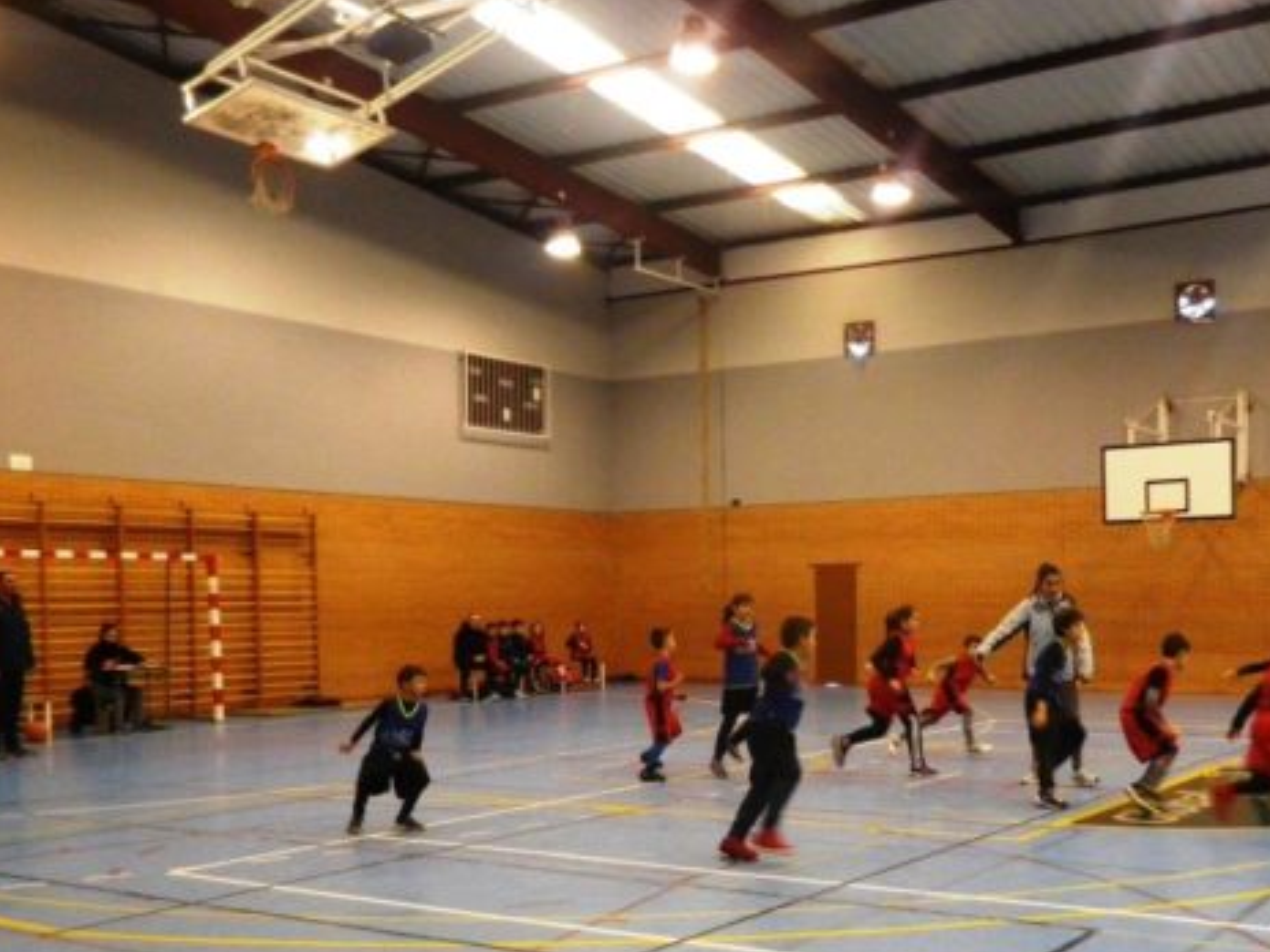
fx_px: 1431
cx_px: 821
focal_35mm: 39
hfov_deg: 47.3
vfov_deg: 36.5
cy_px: 629
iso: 400
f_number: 3.7
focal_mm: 5.2
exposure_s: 1/50
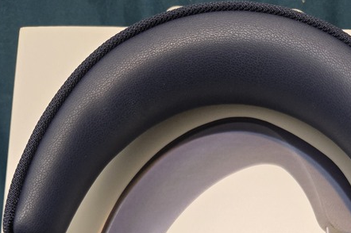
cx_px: 249
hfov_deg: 37.6
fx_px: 507
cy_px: 350
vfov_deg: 21.7
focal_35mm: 52
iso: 500
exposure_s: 1/120
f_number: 1.8
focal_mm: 5.4
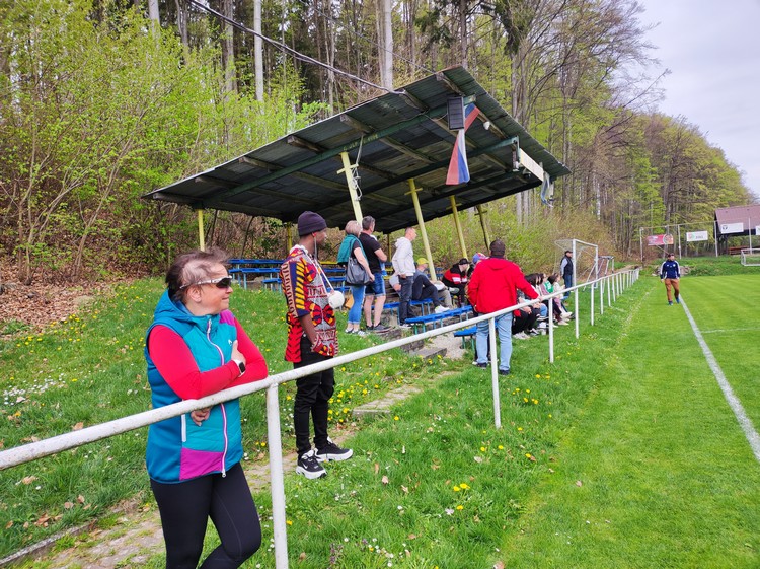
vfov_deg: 54.8
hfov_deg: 69.4
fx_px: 548
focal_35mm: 25
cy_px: 284
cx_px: 380
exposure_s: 1/417
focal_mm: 4.7
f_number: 1.79
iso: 50
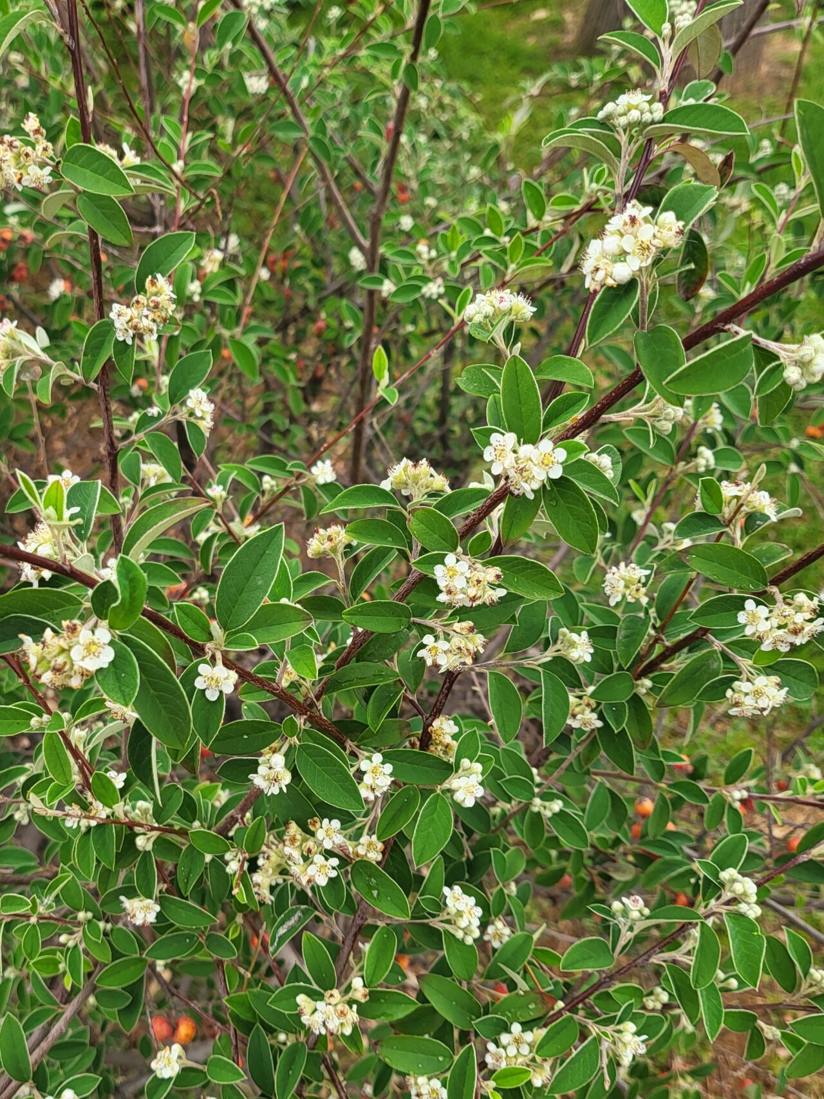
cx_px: 299
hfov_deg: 39.3
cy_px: 646
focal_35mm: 36
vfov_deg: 51.1
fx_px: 1143
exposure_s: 1/391
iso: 40
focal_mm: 5
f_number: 1.8
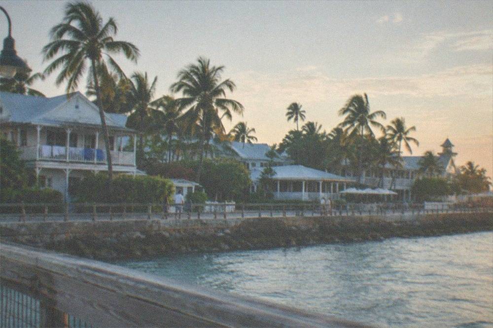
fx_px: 671
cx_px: 246
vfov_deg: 27.5
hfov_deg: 40.4
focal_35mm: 49
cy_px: 164
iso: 1600
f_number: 9
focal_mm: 49
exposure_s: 1/30
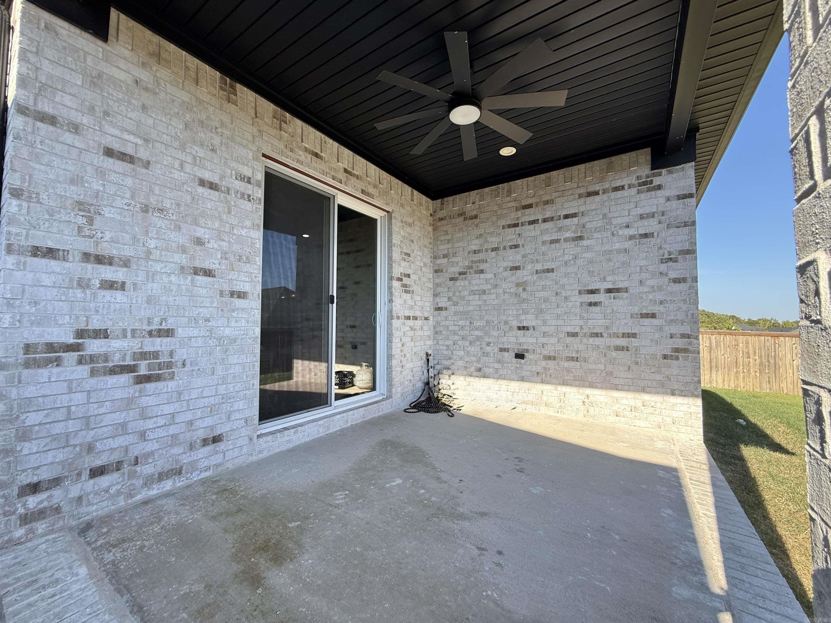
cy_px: 312
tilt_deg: +3.2
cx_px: 416
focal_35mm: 14
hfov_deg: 102.1
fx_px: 336
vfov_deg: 85.7
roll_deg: +0.5
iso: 64
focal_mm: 2.22
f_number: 2.2
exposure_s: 1/554
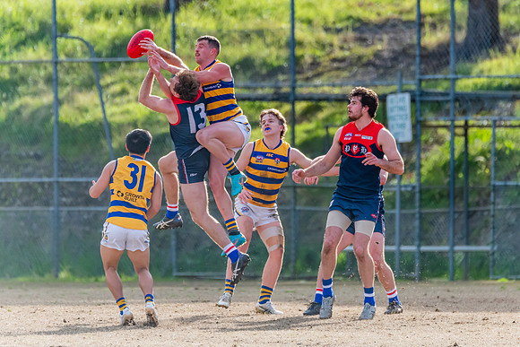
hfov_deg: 2.6
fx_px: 11515
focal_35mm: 797
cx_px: 287
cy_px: 117
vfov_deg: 1.7
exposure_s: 1/1600
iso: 1400
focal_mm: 600
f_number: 6.3
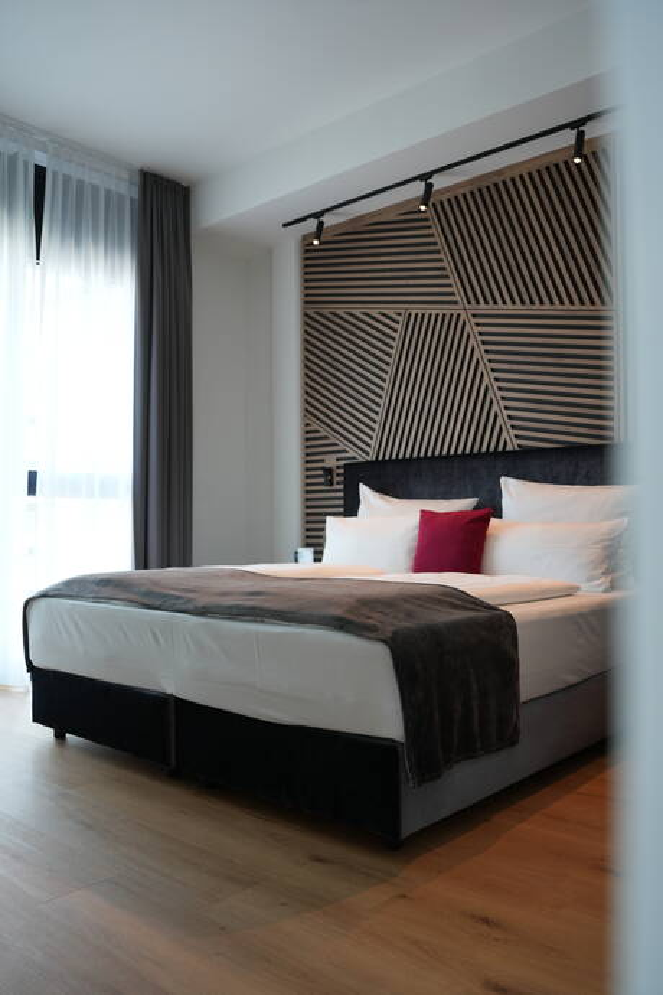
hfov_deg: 46.4
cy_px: 498
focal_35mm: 28
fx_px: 773
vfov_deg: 65.5
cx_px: 332
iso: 800
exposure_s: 1/160
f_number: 4
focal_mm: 28
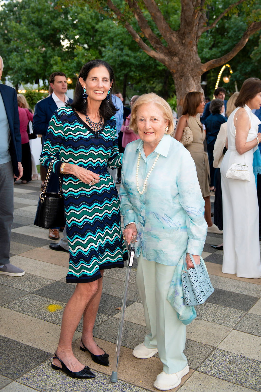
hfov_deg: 36.8
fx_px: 392
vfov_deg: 53.2
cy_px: 196
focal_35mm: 36
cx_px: 130
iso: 1000
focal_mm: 36
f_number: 3.5
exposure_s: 1/200
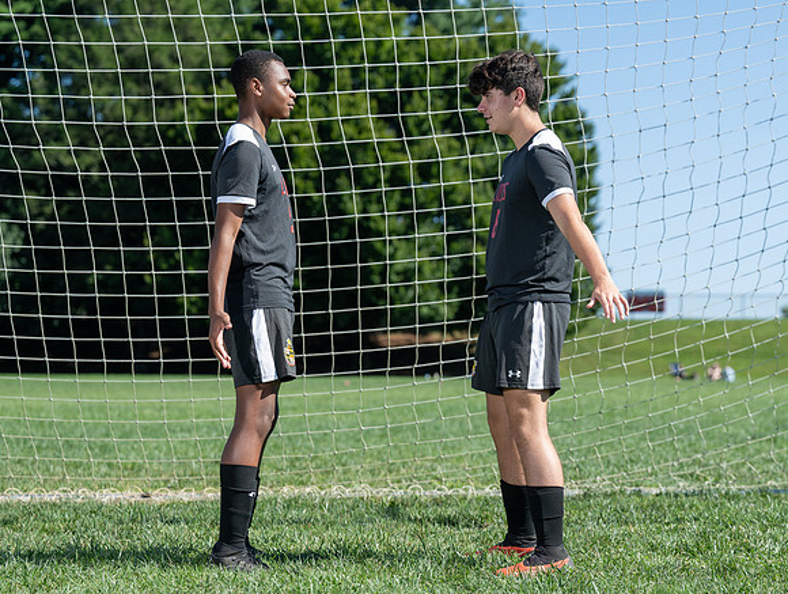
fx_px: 2524
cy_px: 324
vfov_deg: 13.4
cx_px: 488
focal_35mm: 111
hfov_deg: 17.7
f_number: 3.5
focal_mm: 77
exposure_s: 1/640
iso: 100
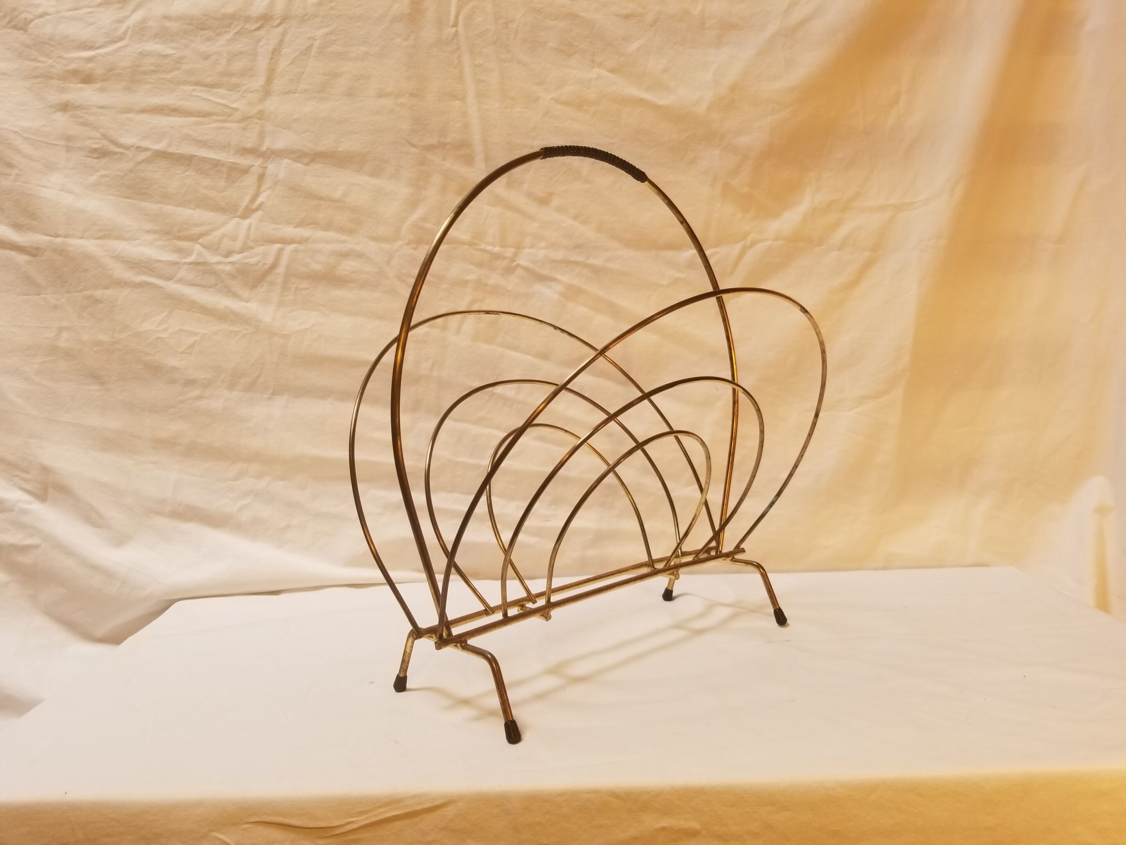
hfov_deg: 67.3
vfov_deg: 53.1
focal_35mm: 26
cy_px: 422
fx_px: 846
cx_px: 563
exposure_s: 1/165
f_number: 1.7
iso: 50
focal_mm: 4.25
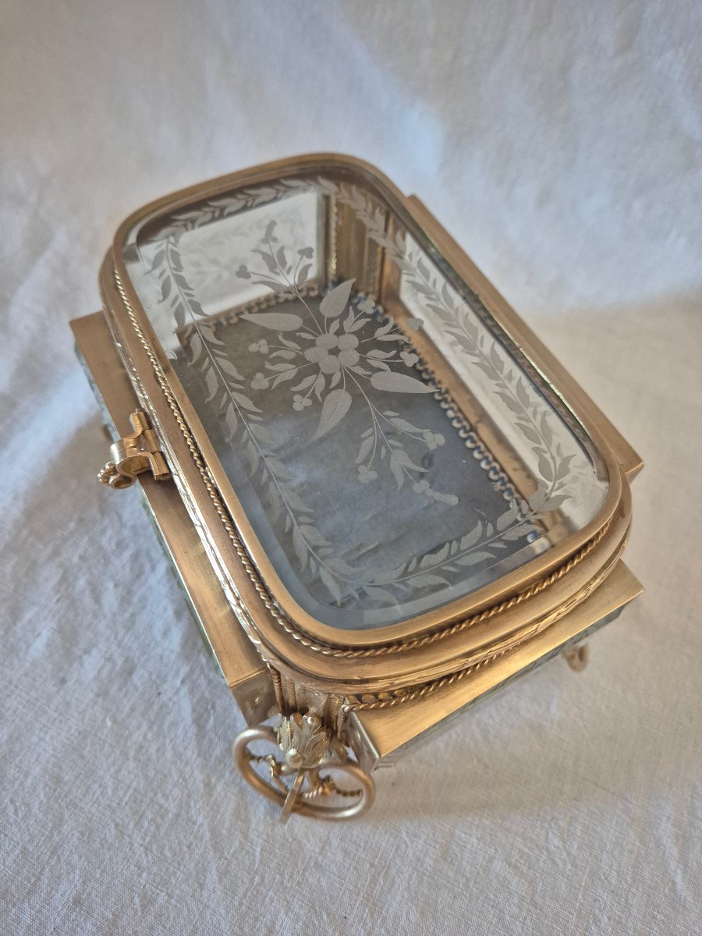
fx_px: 622
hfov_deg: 58.9
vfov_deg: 73.9
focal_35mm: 23
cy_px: 468
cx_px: 351
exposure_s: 1/100
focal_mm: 5.4
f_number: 1.8
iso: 1000
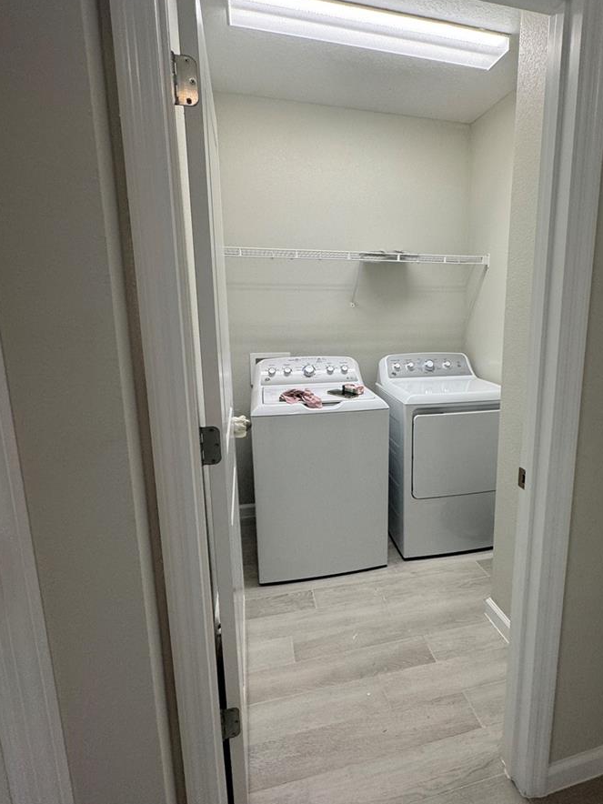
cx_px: 376
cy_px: 388
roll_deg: -0.4
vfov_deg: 84.6
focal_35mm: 19
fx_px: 441
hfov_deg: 67.7
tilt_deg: -12.3
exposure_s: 1/120
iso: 100
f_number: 2.2
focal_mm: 2.22
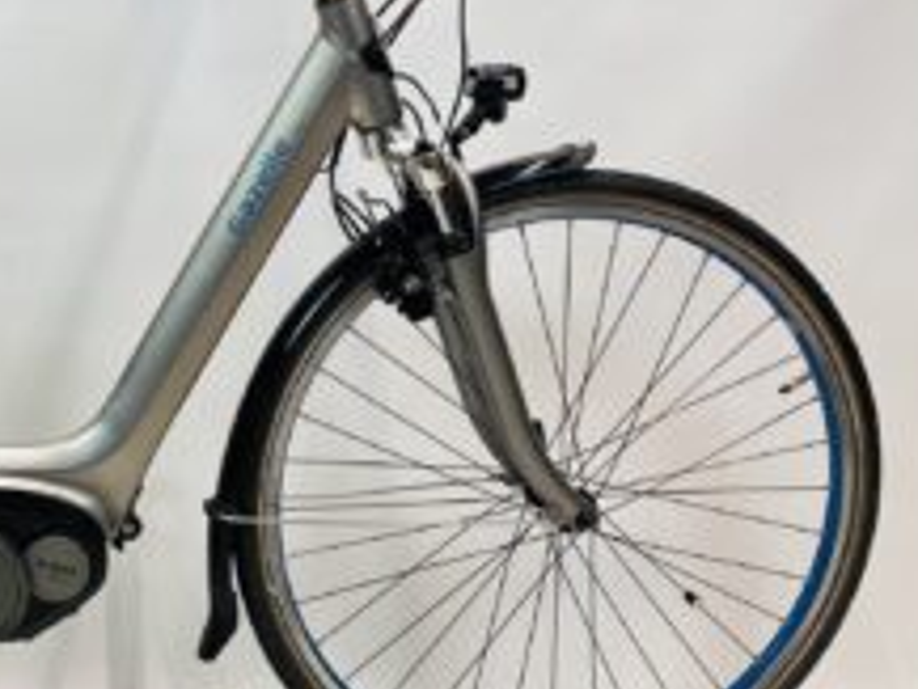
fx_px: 1433
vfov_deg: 26.8
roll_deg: +0.0
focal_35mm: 54
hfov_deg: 33.1
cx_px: 38
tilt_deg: -7.3
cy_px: 190
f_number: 1.8
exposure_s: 1/100
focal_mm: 4.25
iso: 50
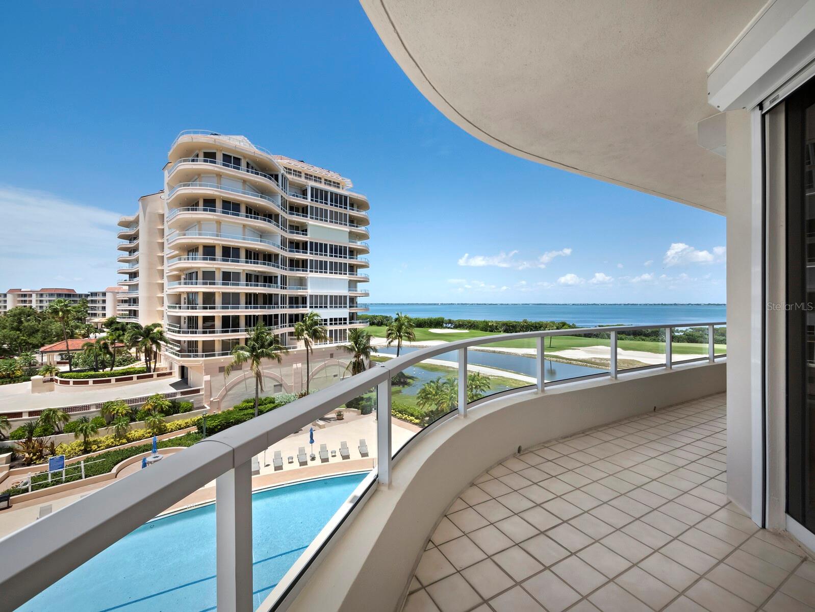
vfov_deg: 85.7
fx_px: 330
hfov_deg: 102.0
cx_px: 408
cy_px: 306
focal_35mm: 14
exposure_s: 1/320
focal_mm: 7
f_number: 11
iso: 400
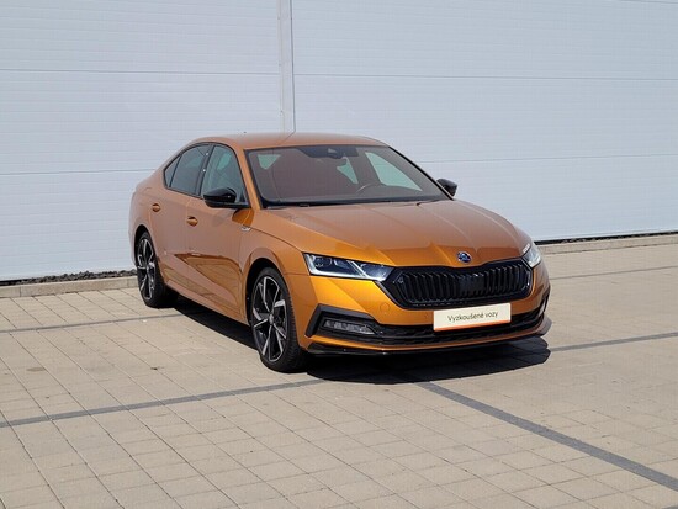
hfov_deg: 67.3
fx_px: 509
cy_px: 254
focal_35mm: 26
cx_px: 339
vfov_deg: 53.1
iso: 40
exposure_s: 1/4397
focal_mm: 5.4
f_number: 1.8
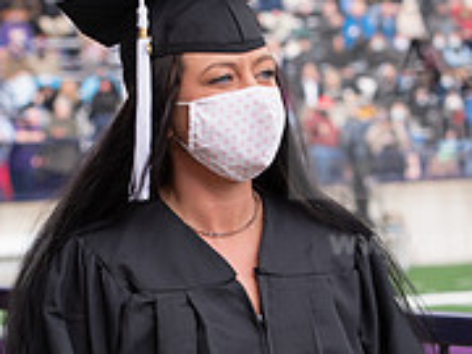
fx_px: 3300
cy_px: 298
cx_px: 210
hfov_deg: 8.2
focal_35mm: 242
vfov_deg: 6.1
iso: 200
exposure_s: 1/200
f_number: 5
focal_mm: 78
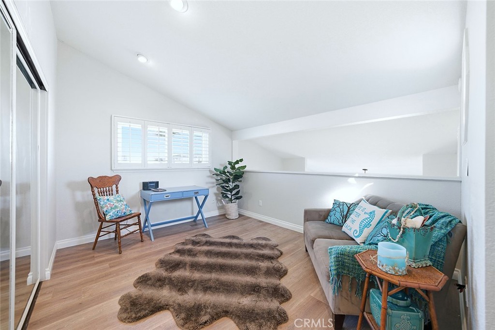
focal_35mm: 13
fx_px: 179
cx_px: 248
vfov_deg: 85.4
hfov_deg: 108.3
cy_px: 165
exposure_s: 1/125
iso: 400
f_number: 5
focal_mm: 13
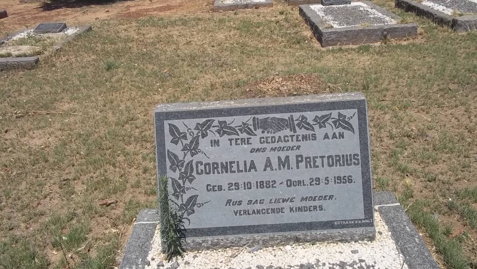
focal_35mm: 35
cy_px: 124
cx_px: 239
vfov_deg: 33.7
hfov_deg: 56.6
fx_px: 443
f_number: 5.5
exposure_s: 1/640
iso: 80
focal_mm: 5.7
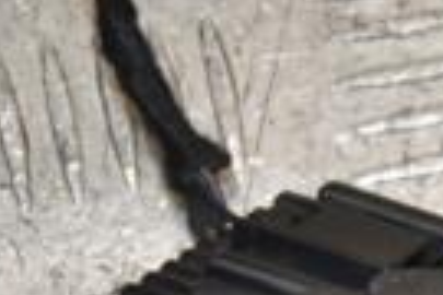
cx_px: 896
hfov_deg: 8.6
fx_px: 2793
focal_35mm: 227
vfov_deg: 5.9
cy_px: 649
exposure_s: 1/200
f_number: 5
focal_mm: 34
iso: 800
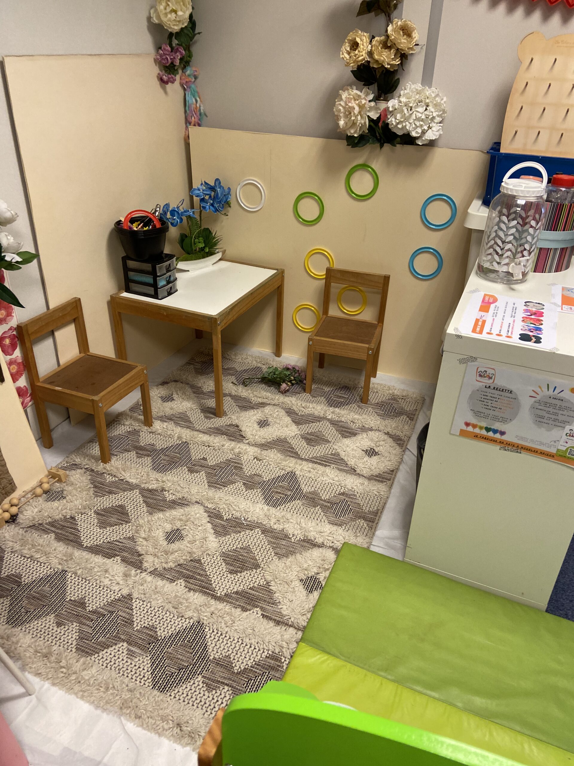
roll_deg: -1.7
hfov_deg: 53.1
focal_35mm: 26
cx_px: 287
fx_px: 575
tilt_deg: -29.3
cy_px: 383
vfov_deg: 67.3
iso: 125
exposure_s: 1/50
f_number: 1.8
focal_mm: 4.25
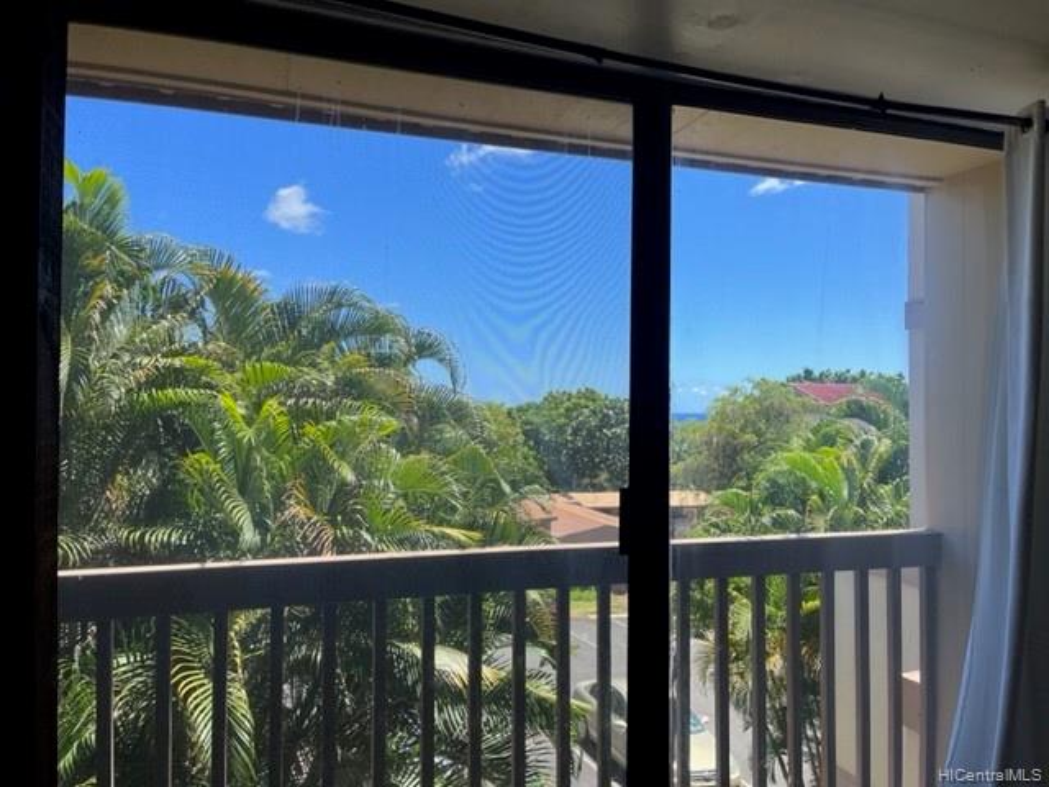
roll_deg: +0.2
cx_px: 524
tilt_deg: +1.7
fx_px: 788
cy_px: 394
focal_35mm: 26
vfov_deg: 53.1
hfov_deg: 67.3
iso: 50
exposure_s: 1/1404
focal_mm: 5.1
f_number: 1.6
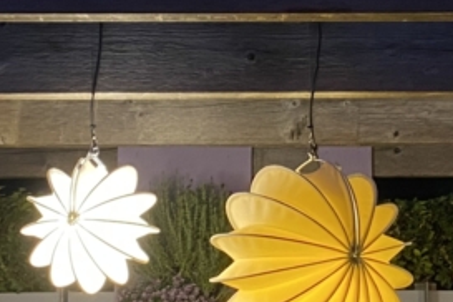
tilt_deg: +11.3
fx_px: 1246
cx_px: 315
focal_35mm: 99
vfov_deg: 13.8
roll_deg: +0.7
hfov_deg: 20.5
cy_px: 136
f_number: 1.8
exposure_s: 1/50
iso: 400
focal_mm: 4.25
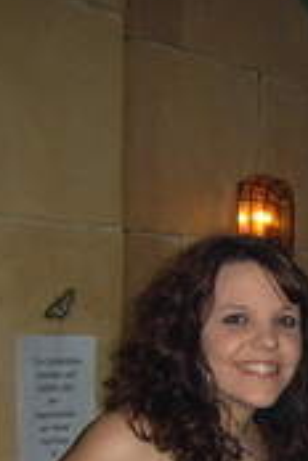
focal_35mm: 99
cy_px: 384
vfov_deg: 20.3
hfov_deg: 12.8
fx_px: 1270
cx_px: 523
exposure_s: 1/30
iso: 100
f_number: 2.8
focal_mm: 5.8
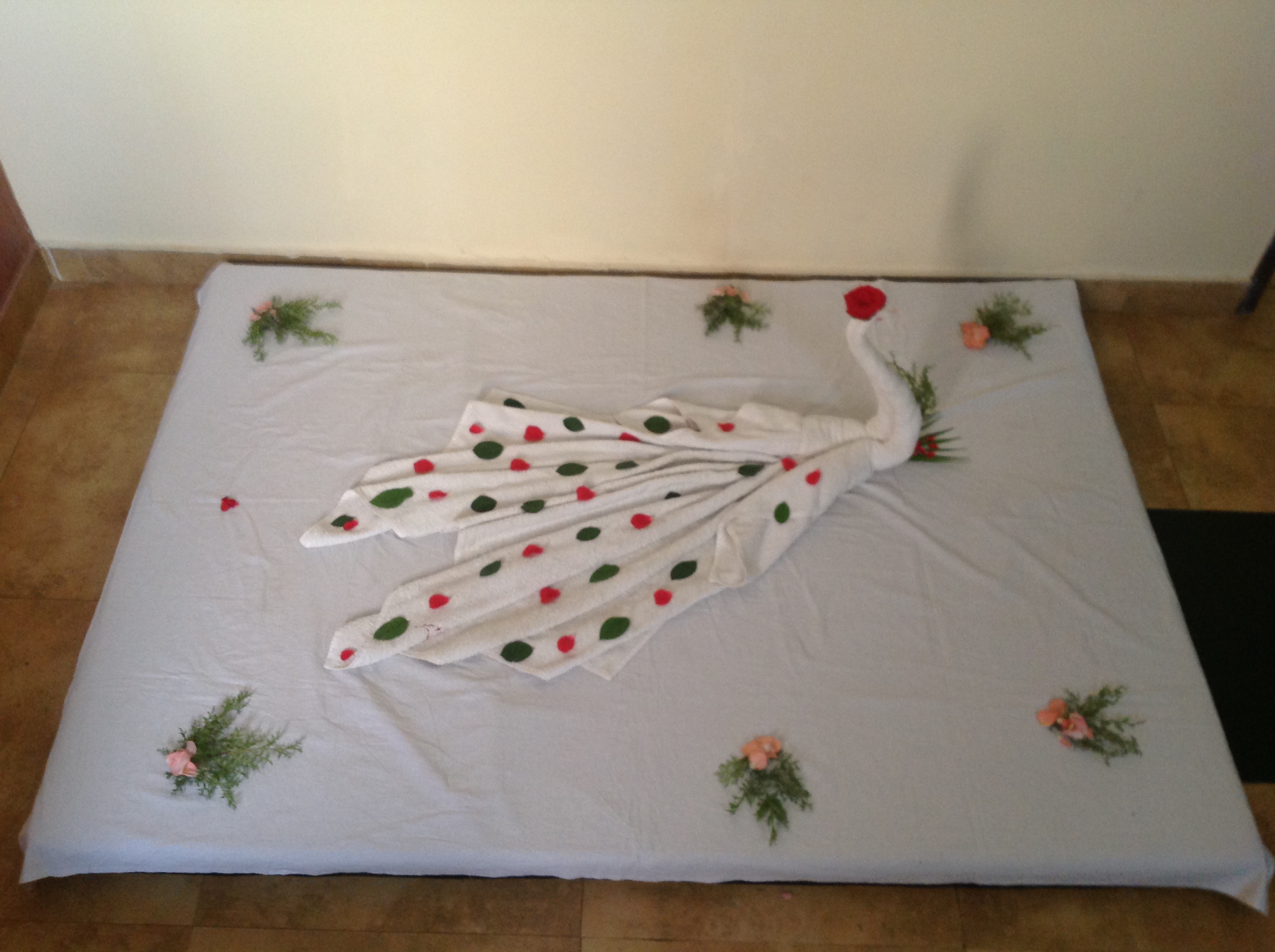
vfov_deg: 40.6
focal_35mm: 35
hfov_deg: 52.7
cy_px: 476
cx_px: 638
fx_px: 1287
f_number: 2.4
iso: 125
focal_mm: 4.28
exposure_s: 1/15
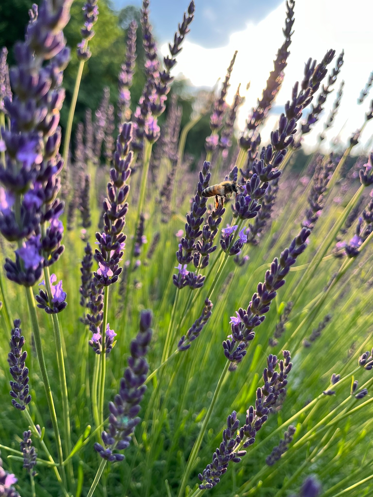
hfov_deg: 53.1
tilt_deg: -11.6
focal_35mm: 26
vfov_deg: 67.3
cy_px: 248
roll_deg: -4.3
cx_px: 186
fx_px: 374
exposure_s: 1/608
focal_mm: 5.1
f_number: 1.6
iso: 50
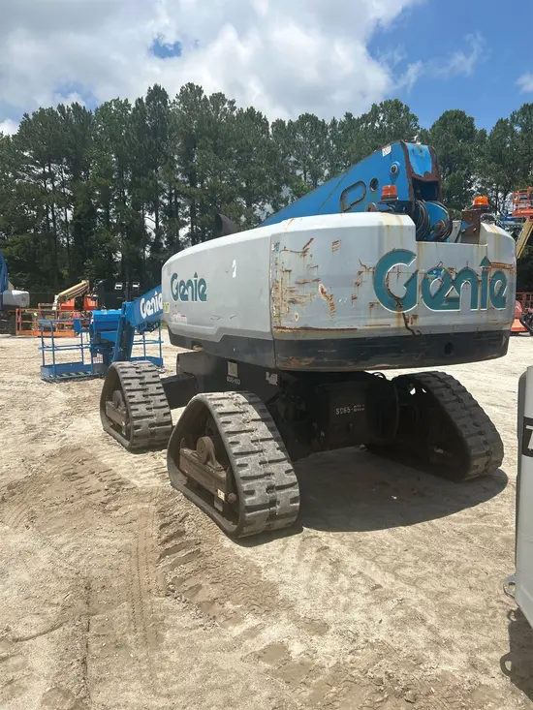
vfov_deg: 67.3
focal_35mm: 26
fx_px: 534
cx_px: 266
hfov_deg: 53.1
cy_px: 355
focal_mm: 5.7
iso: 50
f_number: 1.5
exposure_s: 1/5076
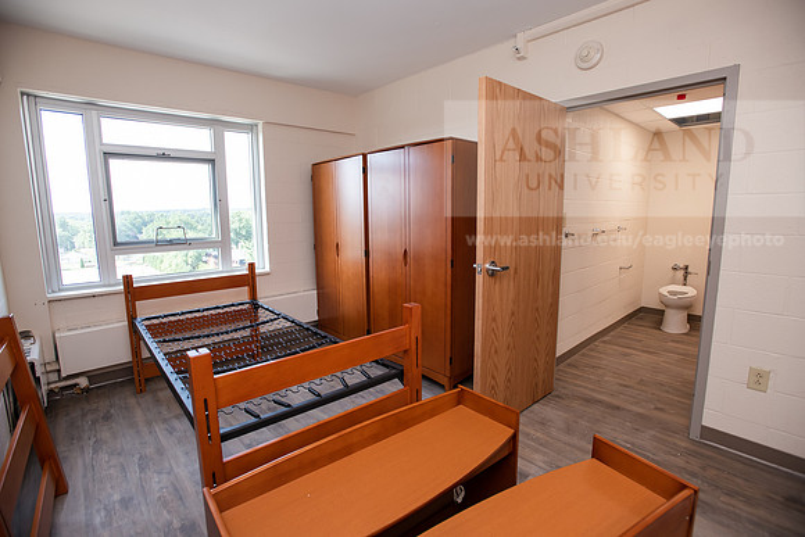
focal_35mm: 17
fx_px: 380
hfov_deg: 93.3
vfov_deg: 70.5
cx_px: 402
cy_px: 268
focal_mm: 17
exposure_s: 1/160
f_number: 4.5
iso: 400
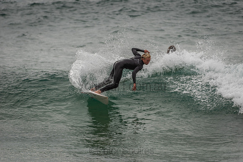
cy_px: 81
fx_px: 3376
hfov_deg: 4.1
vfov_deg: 2.8
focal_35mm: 500
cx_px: 122
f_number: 5.6
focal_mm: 500
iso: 200
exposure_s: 1/2000
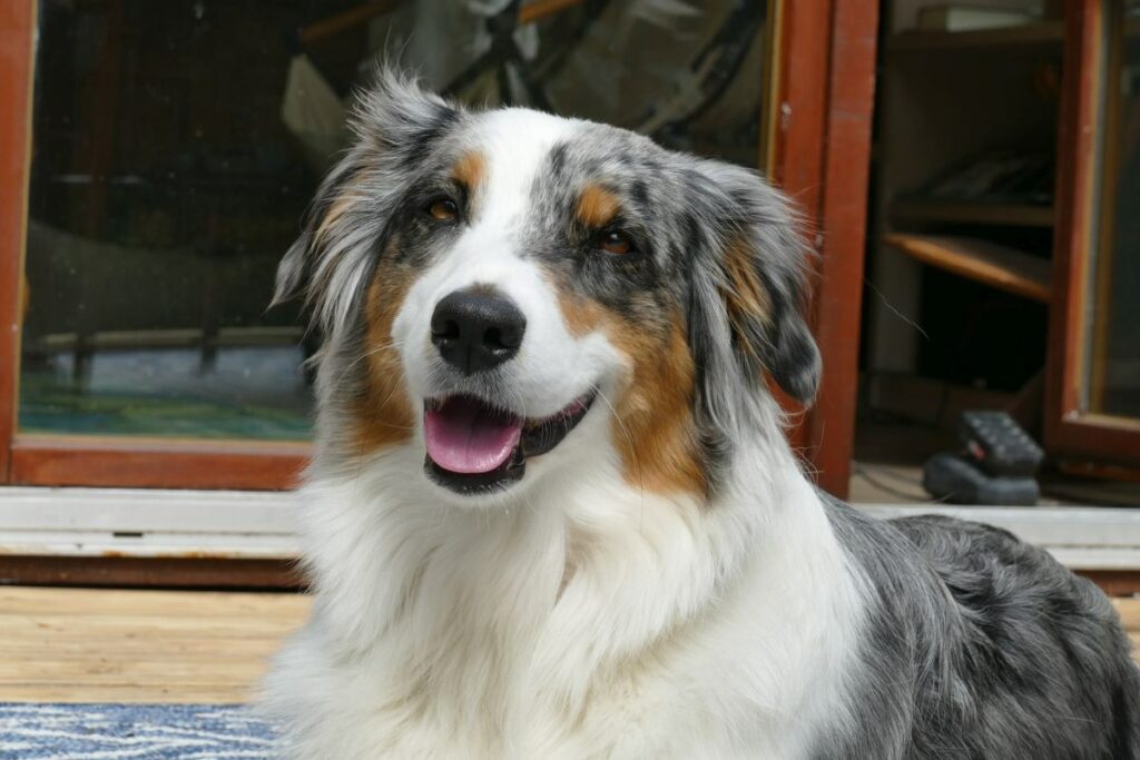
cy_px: 380
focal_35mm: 112
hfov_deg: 18.3
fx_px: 3547
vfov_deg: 12.2
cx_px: 570
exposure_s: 1/200
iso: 125
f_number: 8
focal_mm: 40.8
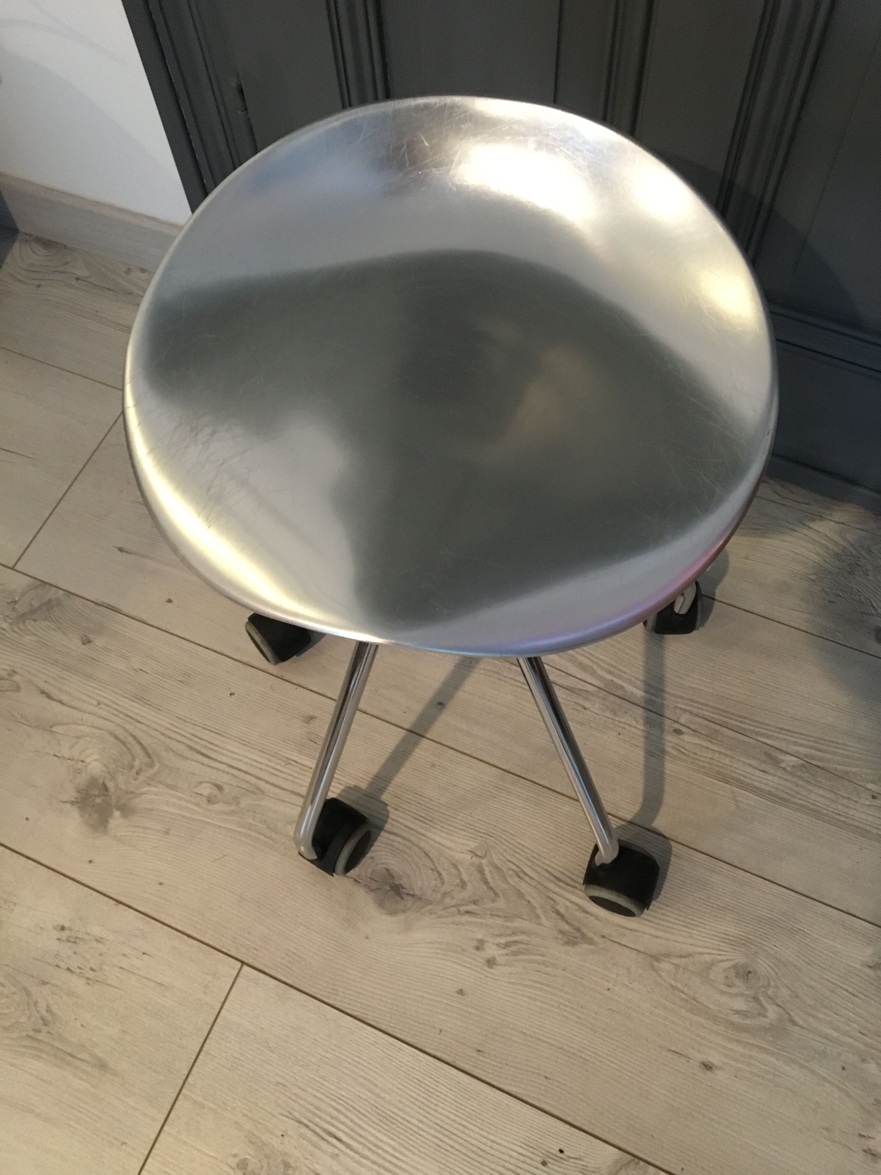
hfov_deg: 48.2
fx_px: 984
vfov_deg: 61.7
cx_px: 440
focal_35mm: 29
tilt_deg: -63.8
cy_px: 588
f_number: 2.2
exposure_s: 1/17
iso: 200
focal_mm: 4.15
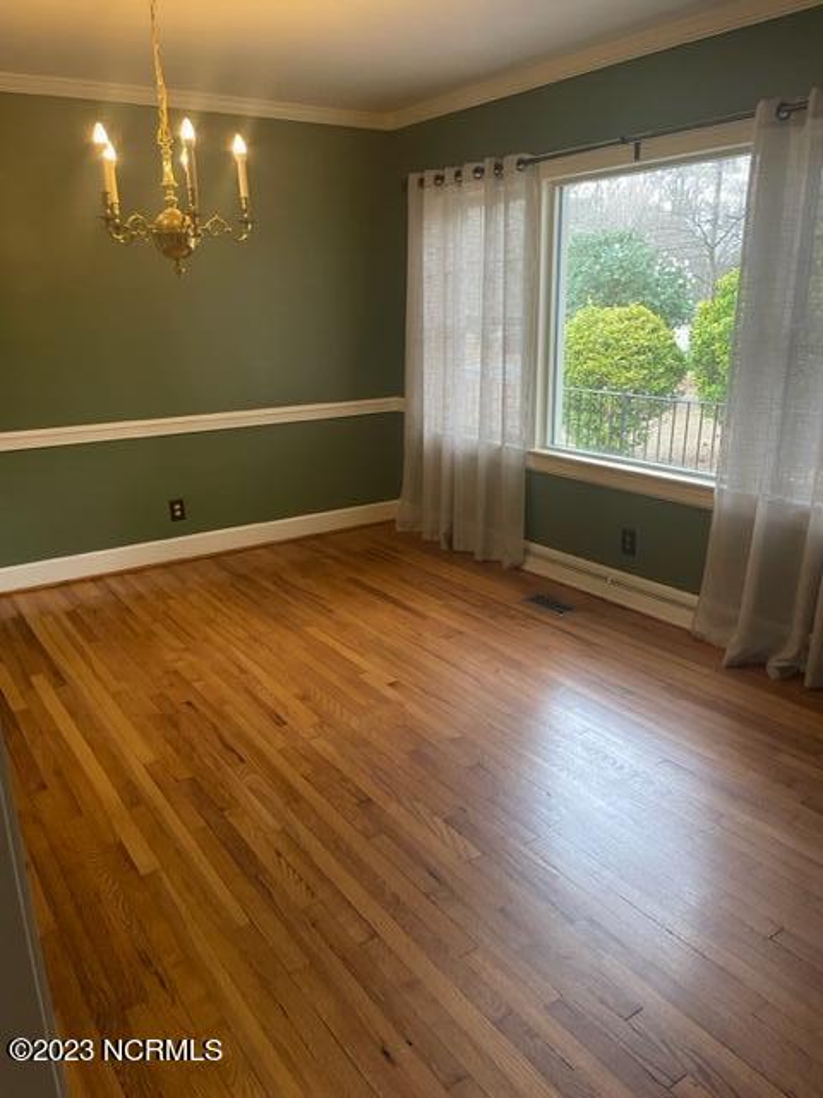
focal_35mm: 26
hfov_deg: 53.1
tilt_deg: -16.5
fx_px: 824
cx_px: 412
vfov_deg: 67.3
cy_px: 549
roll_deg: +1.6
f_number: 1.6
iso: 250
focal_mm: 4.2
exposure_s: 1/60
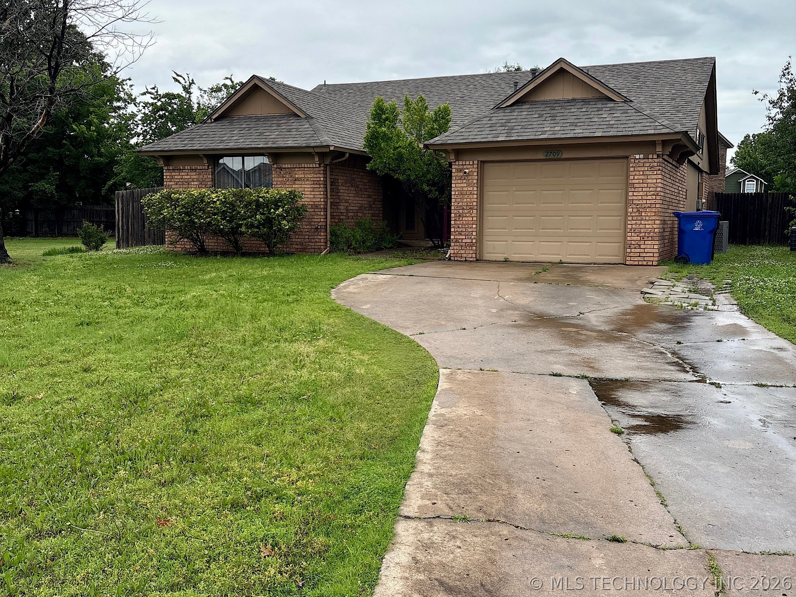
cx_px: 398
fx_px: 598
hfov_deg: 67.3
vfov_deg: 53.1
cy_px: 298
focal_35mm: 26
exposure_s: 1/1953
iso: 50
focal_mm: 5.96
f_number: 1.6
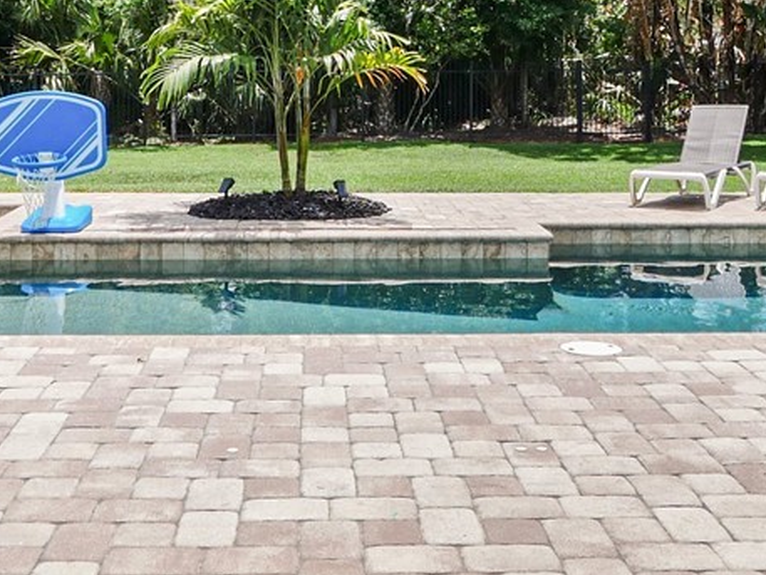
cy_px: 5
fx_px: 1085
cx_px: 344
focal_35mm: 49
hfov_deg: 38.9
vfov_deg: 28.0
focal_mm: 7
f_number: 7.1
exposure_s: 1/400
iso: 200
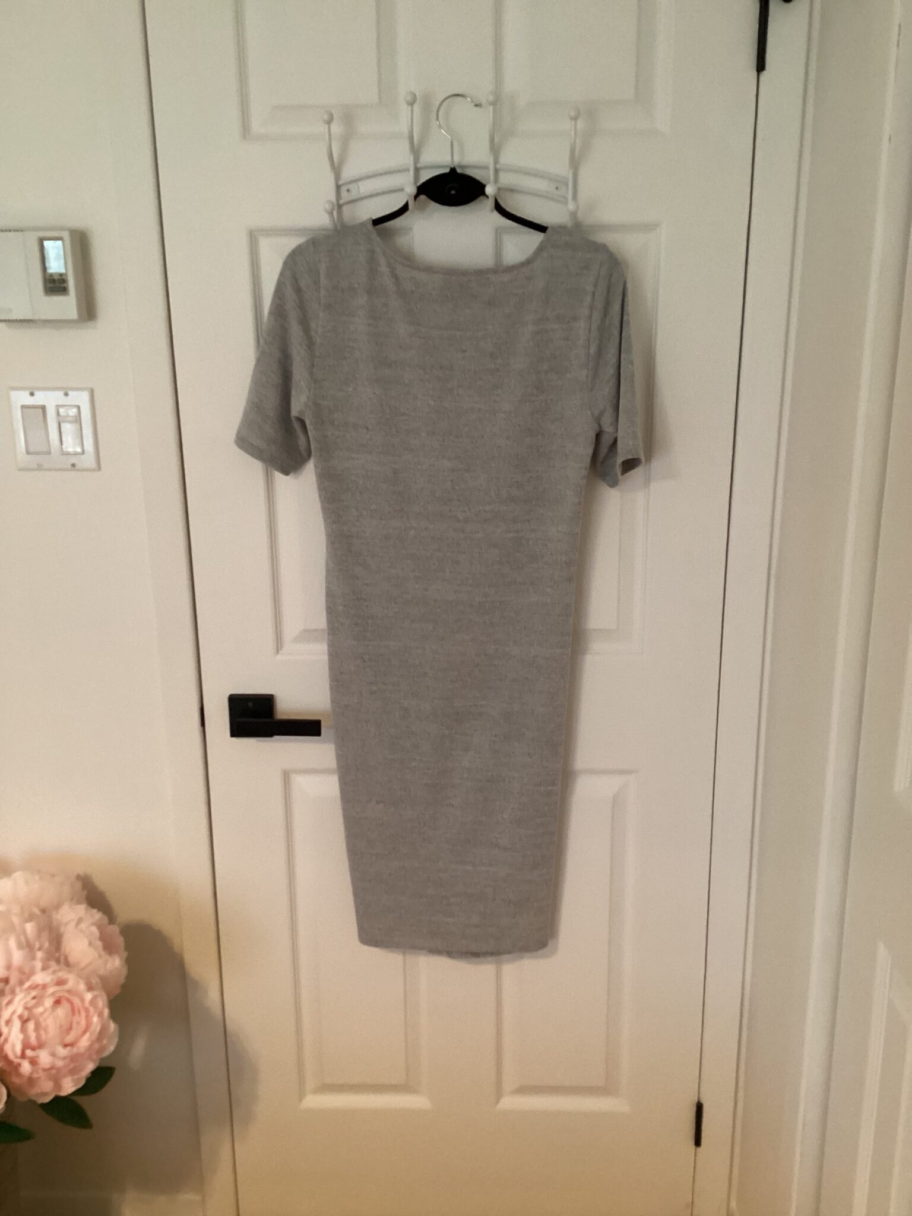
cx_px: 456
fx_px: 1089
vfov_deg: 58.4
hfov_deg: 45.4
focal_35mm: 31
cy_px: 608
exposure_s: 1/40
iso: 400
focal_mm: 3.3
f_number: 2.4
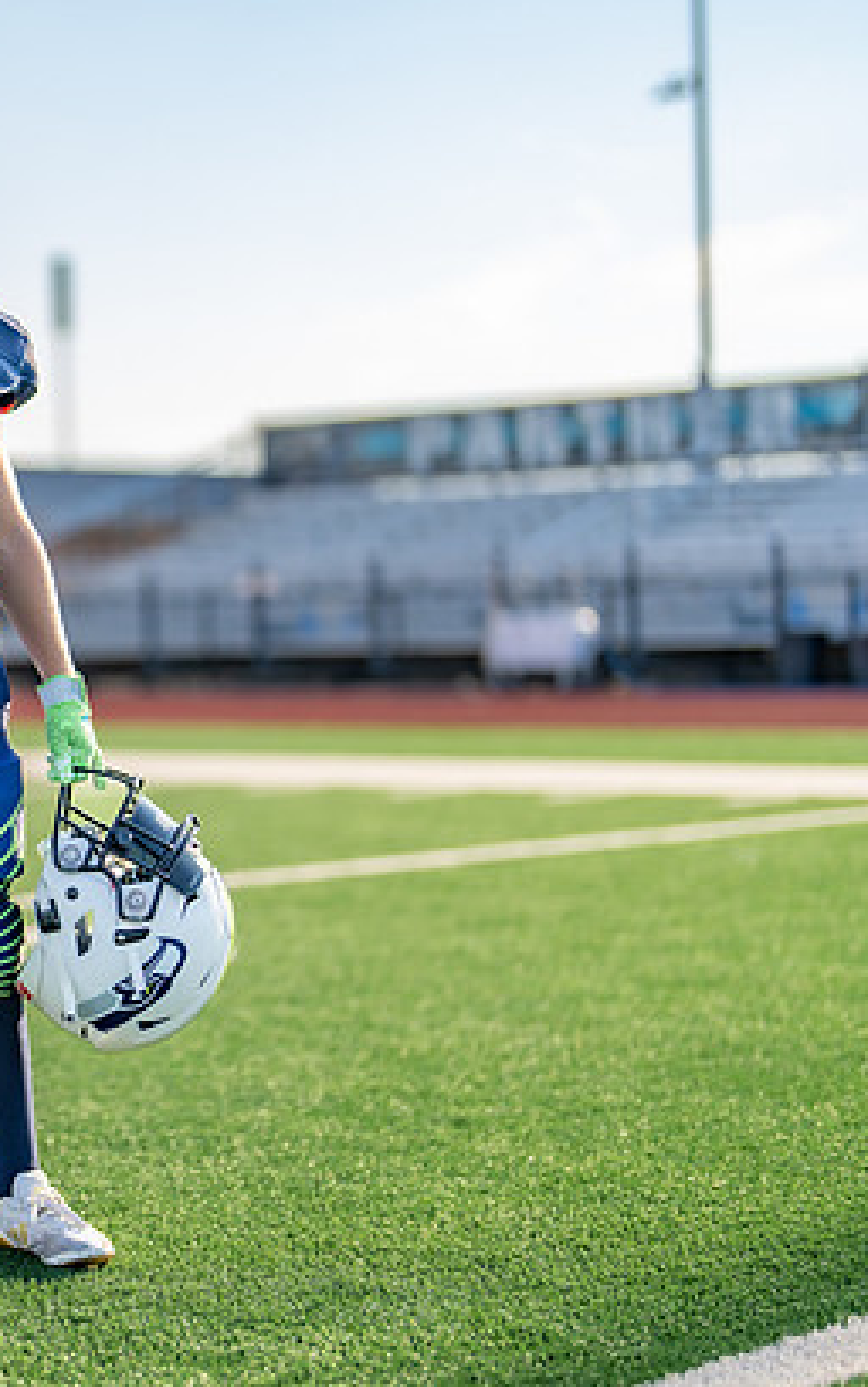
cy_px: 692
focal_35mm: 80
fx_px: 3025
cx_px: -68
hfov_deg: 15.9
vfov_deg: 25.8
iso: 100
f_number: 1.2
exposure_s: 1/4000
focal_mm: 50
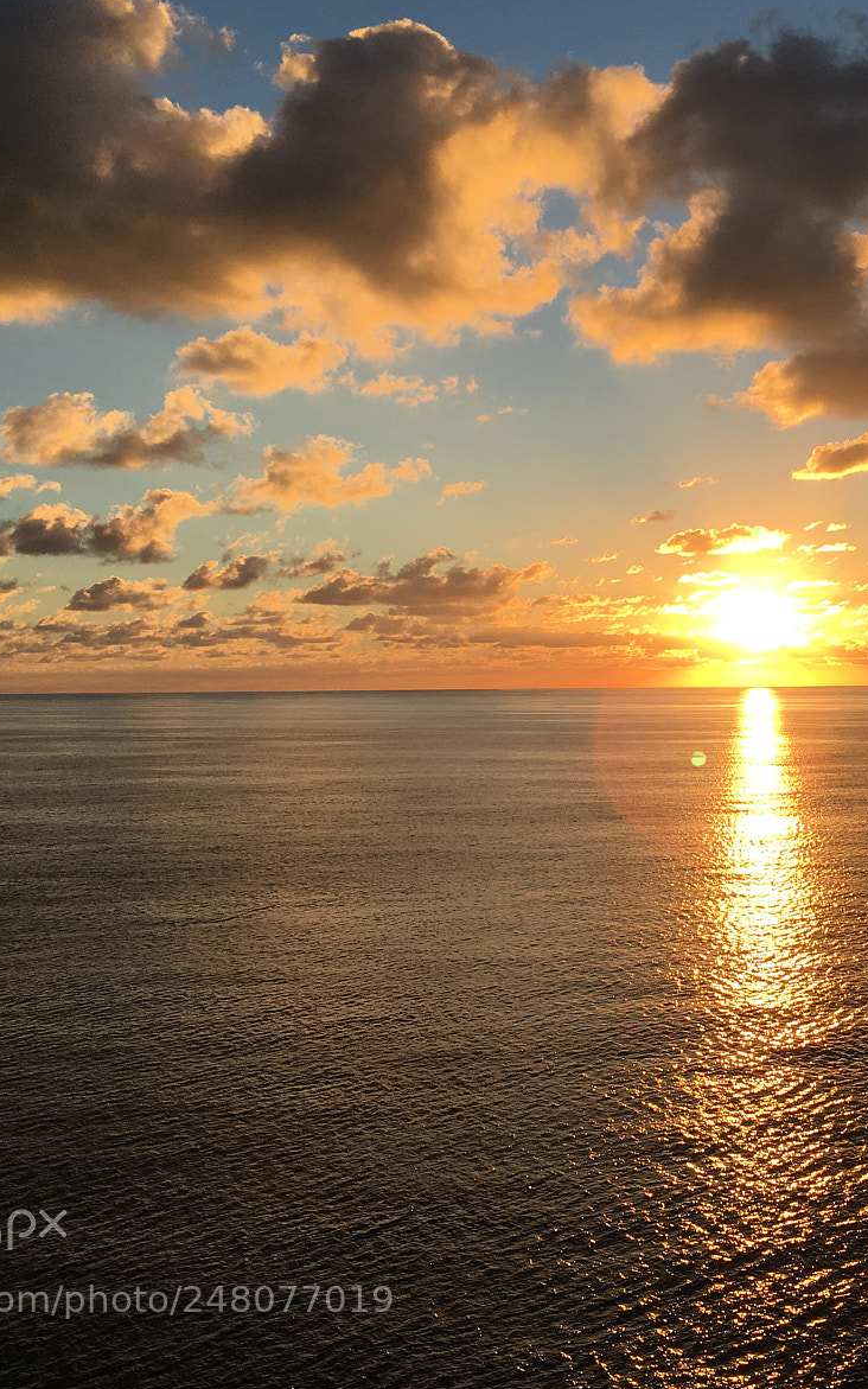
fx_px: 1589
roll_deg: +0.1
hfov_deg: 29.7
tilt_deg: -1.1
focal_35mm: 42
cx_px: 721
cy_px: 681
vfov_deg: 47.2
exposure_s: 1/1832
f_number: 2.2
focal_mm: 4.15
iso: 25
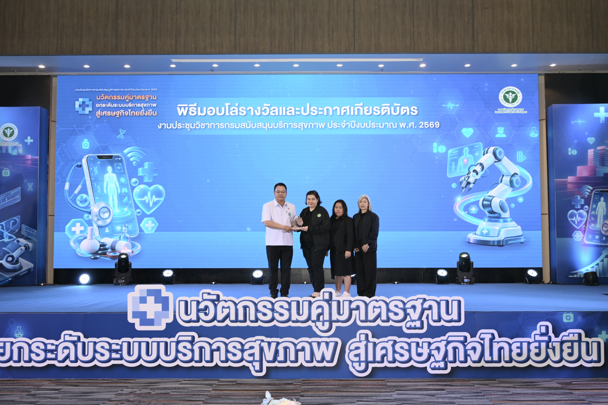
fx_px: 625
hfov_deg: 51.9
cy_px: 202
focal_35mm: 37
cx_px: 304
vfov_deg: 35.9
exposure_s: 1/100
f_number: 4
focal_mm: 37
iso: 400
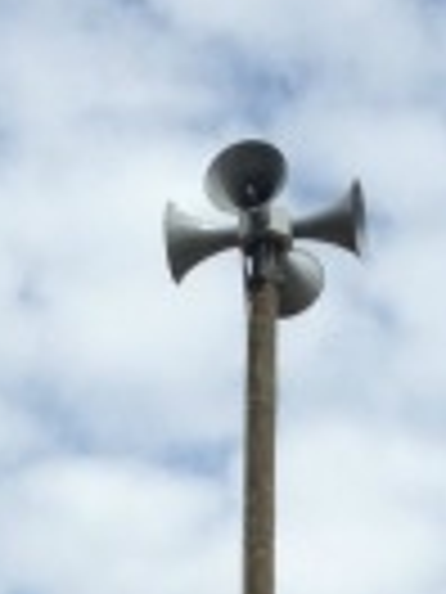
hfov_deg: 14.0
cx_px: 189
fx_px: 1821
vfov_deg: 17.1
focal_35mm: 106
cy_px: 846
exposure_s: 1/1972
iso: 50
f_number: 2.4
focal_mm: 4.28
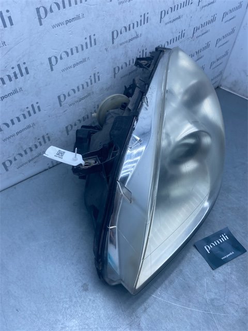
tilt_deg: -39.7
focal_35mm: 26
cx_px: 124
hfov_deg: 53.1
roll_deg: -9.7
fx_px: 248
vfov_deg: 67.3
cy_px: 166
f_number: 1.8
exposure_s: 1/1072
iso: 32
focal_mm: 4.25
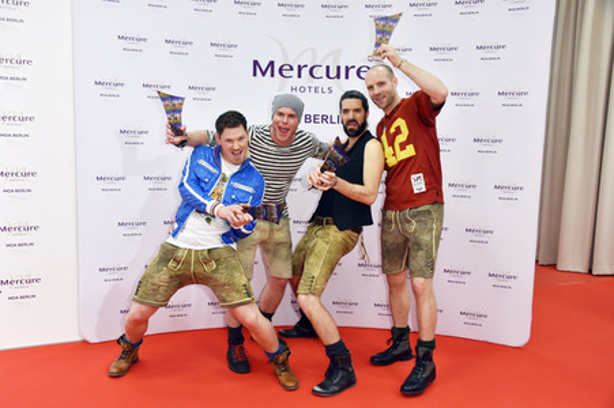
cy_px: 204
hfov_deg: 58.8
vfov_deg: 41.1
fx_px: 545
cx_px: 307
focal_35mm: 32
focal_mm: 32
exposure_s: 1/125
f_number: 5.6
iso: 1600
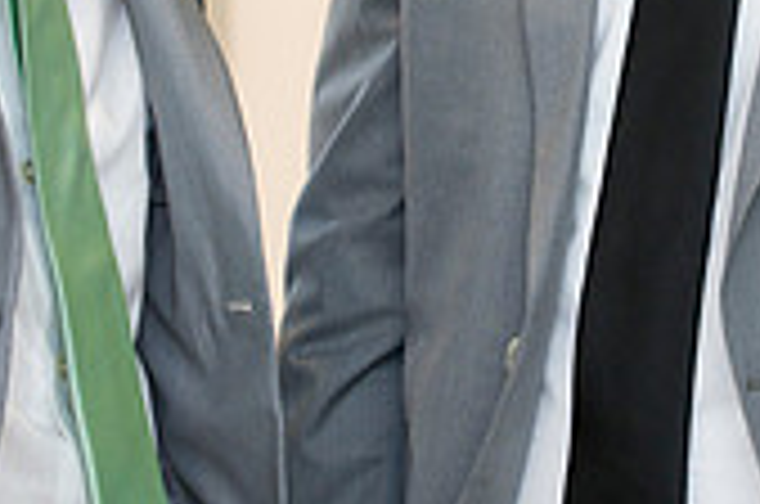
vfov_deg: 4.2
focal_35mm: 327
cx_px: 540
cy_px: -243
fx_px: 6890
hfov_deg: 6.3
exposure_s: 1/125
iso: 800
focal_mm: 95
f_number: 3.5
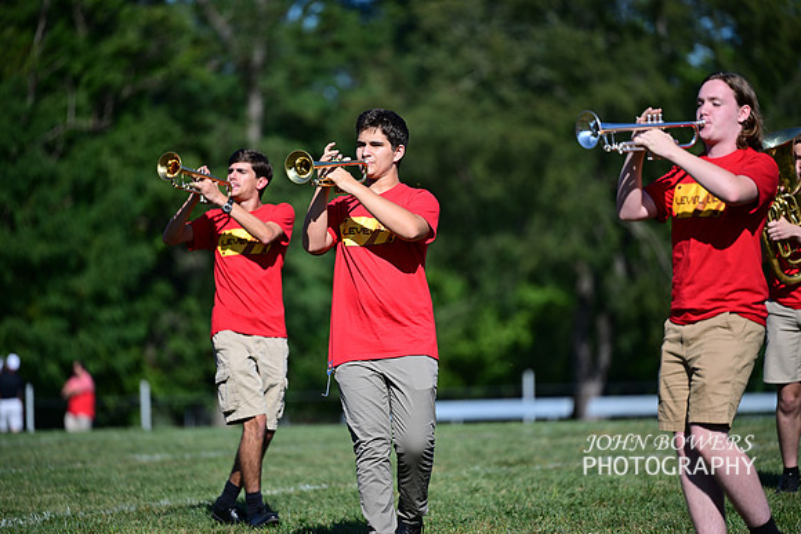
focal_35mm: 200
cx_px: 400
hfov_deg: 10.3
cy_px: 267
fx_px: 4451
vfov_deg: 6.9
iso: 100
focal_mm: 200
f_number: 2.8
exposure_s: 1/1600
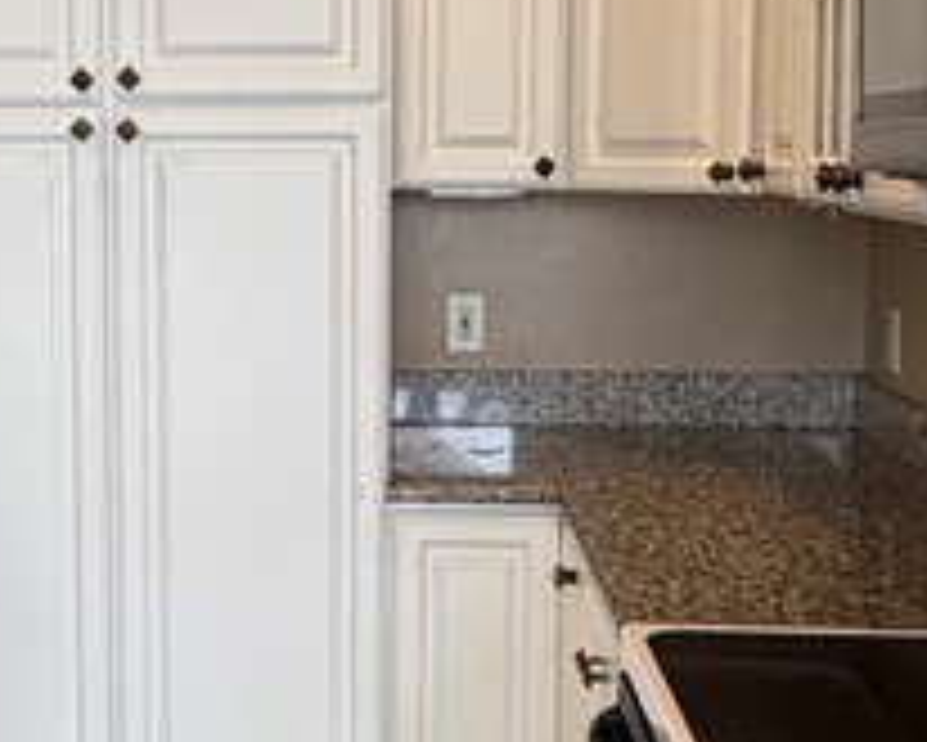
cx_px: 288
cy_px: 324
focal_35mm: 68
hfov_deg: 27.7
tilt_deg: -5.4
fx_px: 1867
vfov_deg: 22.5
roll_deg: +0.3
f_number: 2.2
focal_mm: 2.22
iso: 250
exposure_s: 1/120
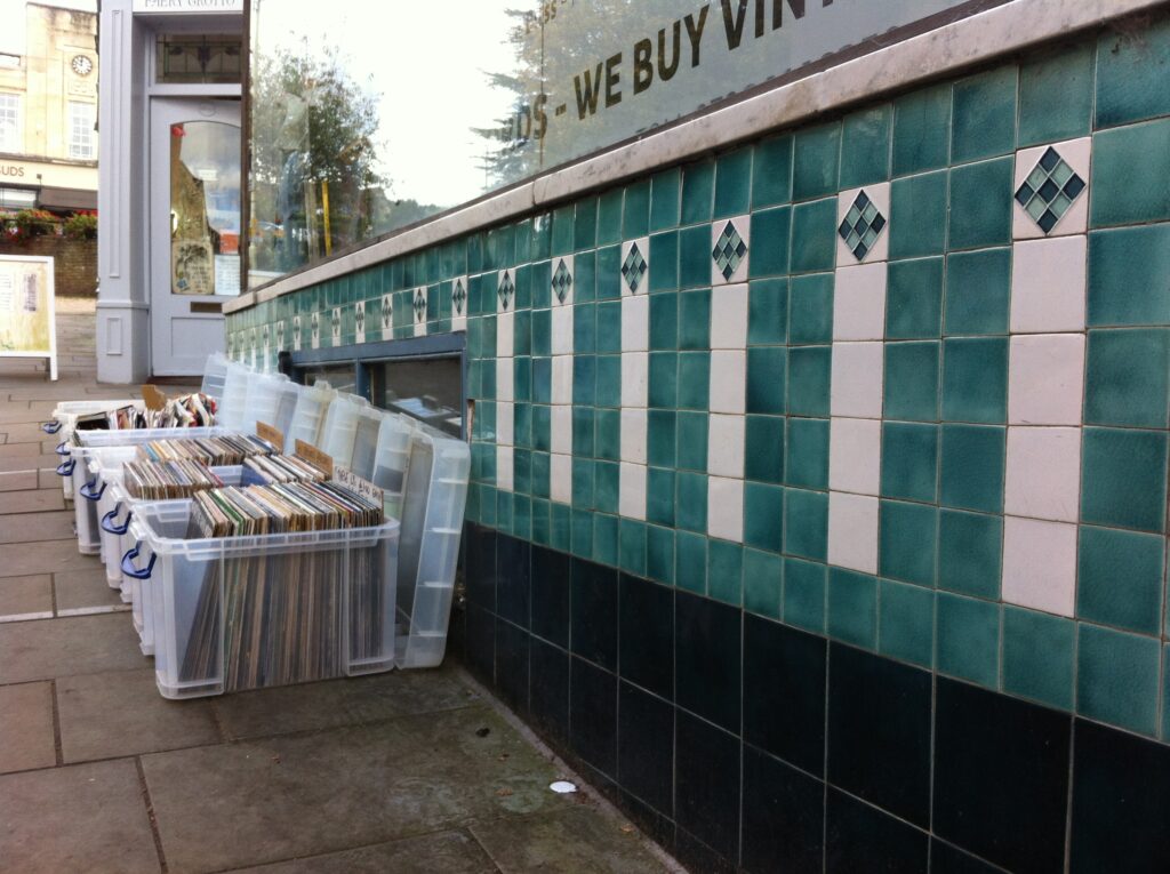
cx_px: 585
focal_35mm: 35
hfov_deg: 52.7
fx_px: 1181
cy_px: 437
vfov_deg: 40.6
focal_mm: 3.85
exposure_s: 1/128
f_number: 2.8
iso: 80
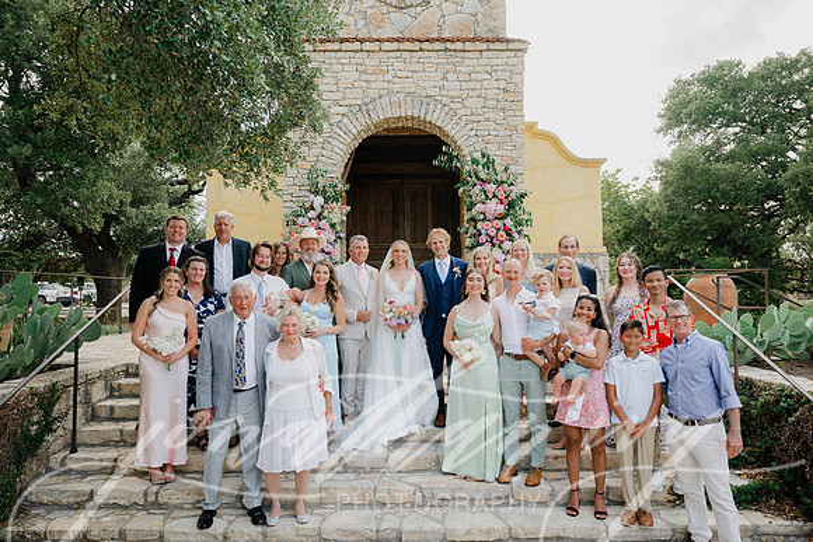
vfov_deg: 50.4
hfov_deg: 70.4
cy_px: 271
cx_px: 406
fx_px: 576
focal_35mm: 26
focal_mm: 25.5
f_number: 4
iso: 250
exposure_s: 1/400
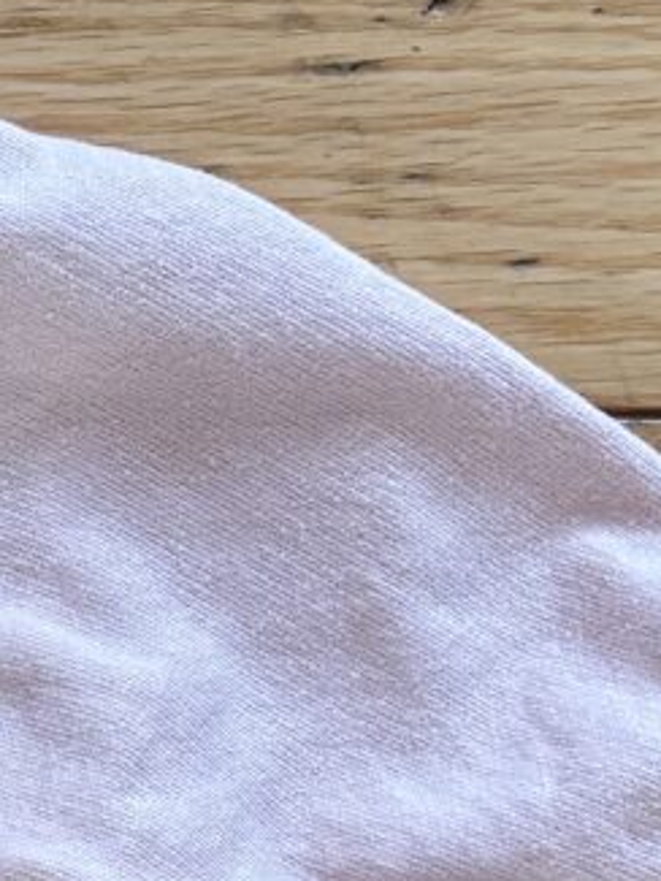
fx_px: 4173
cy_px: 567
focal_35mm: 164
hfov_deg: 8.1
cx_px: -1132
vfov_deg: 12.0
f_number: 1.6
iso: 125
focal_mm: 5.96
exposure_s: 1/121
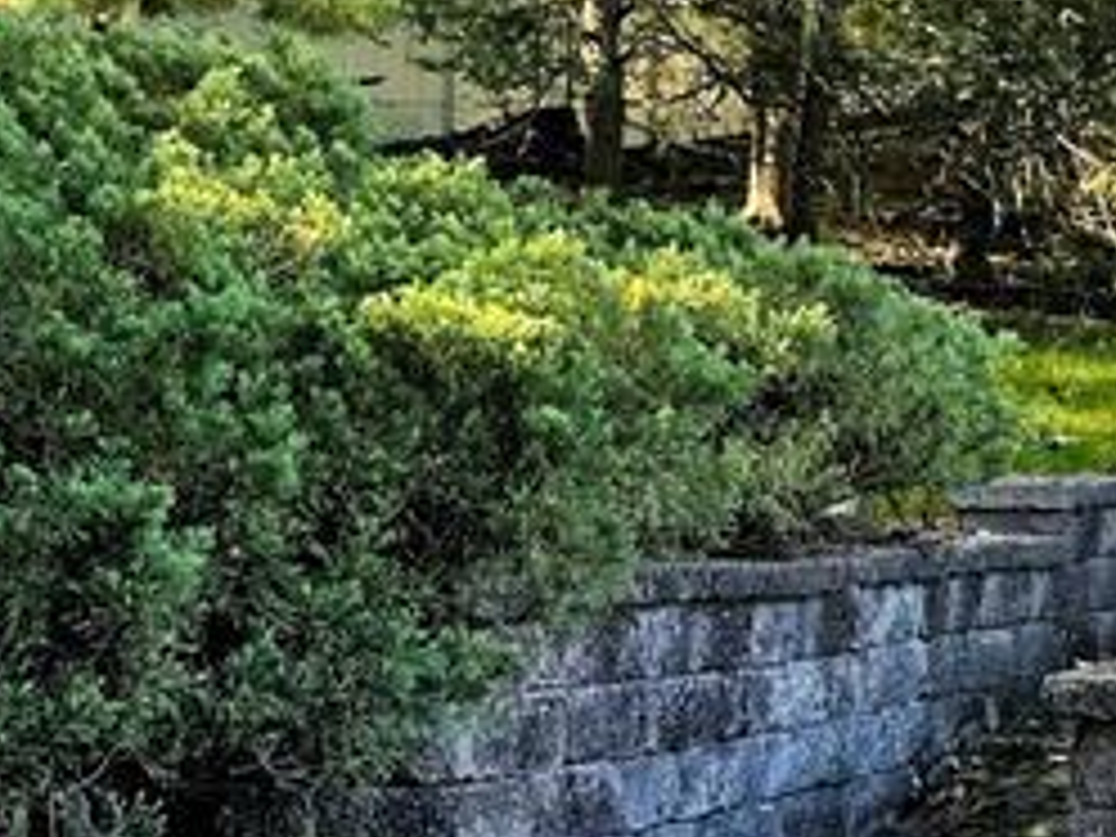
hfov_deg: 16.2
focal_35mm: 99
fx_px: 3192
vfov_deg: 14.9
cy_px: 266
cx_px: 2097
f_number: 1.78
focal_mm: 6.86
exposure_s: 1/138
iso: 100
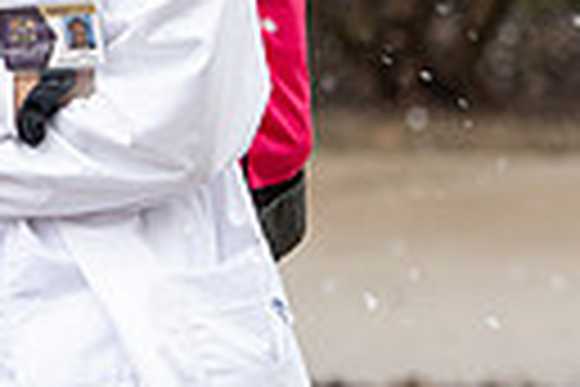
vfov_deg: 2.8
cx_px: -166
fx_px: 7942
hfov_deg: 4.2
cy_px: -349
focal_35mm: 493
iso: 640
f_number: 4
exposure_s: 1/400
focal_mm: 110
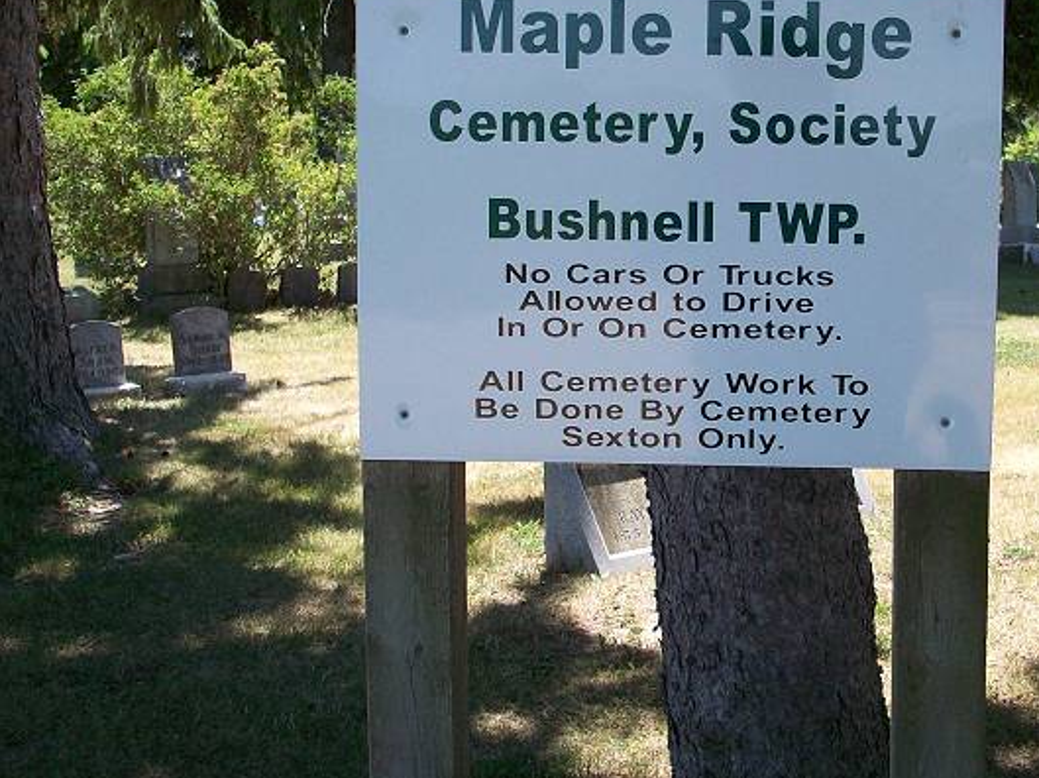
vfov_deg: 26.1
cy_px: 344
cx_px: 719
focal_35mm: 56
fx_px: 1680
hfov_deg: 34.0
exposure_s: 1/406
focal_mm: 6.2
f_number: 2.8
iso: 80
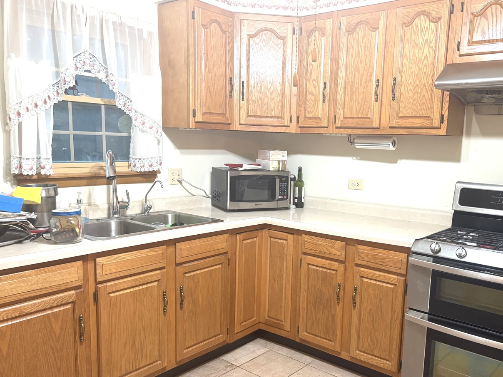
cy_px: 215
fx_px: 450
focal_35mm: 31
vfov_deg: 45.3
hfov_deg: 58.0
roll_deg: -1.2
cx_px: 296
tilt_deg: -8.6
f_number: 1.6
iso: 200
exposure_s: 1/60
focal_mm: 5.96
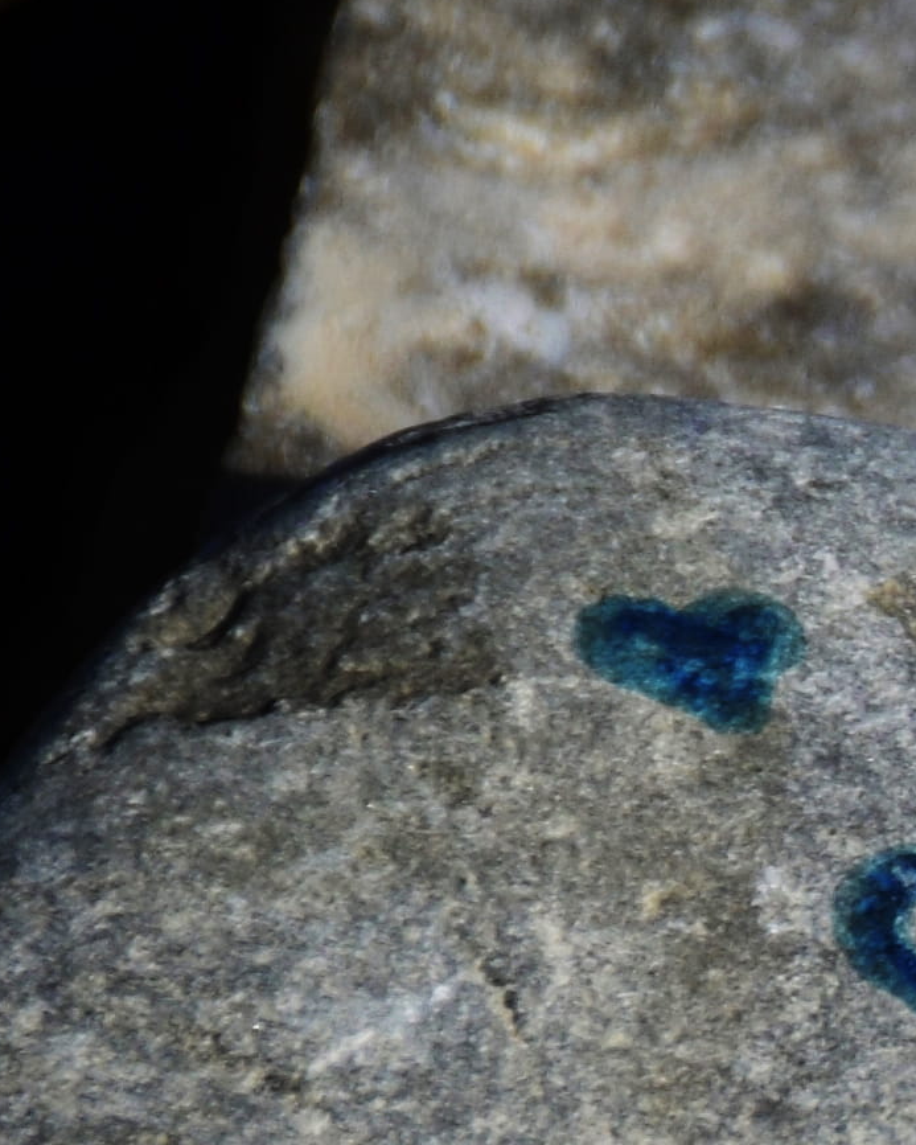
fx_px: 66069
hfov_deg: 0.8
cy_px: 1219
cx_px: 2621
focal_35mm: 1950
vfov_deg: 1.0
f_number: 7.1
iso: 200
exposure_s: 1/800
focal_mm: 200
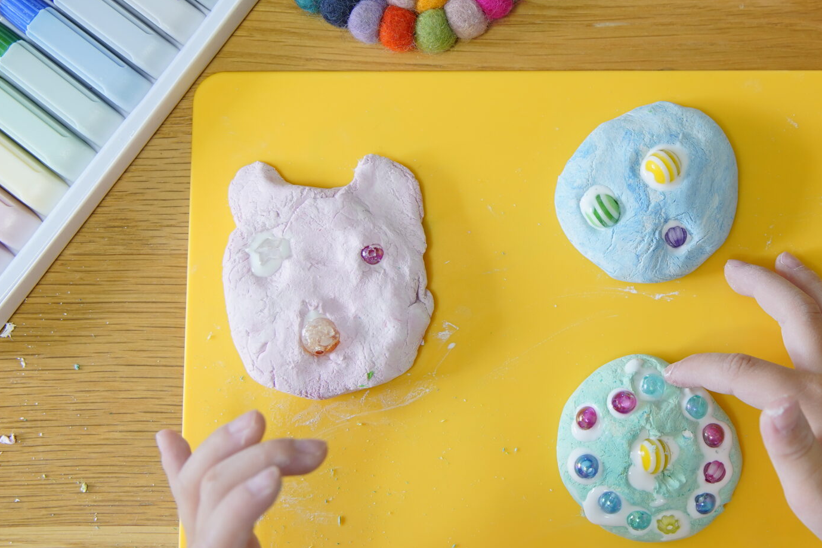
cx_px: 671
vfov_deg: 20.9
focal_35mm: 65
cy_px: 216
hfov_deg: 30.1
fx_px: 1484
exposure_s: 1/40
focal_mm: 35
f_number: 4
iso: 400
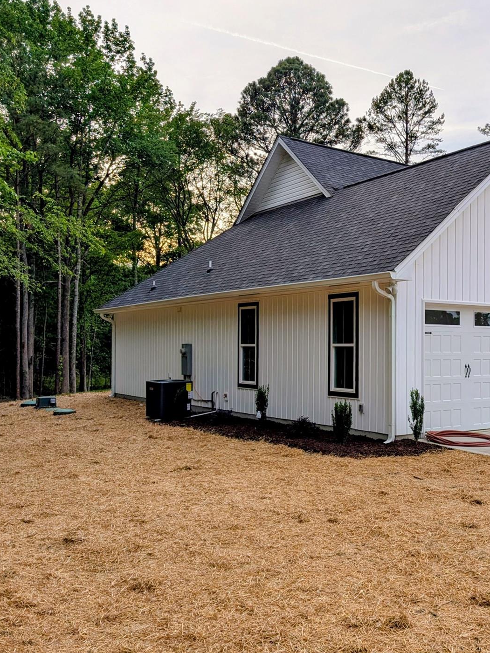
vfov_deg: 52.6
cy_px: 340
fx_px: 660
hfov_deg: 39.5
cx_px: 373
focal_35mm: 35
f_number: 1.68
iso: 22
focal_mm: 6.9
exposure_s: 1/487
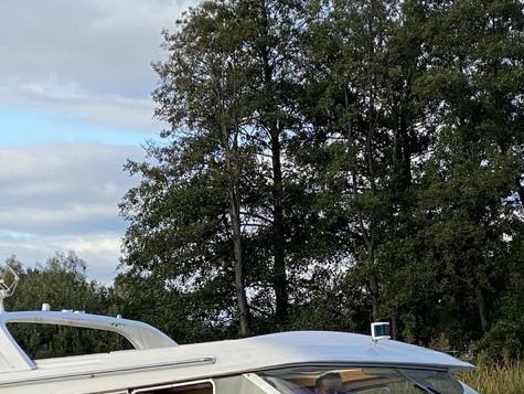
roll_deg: +1.7
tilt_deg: -1.2
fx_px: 2651
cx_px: 310
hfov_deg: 11.3
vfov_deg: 8.4
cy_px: 461
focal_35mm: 175
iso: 20
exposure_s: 1/749
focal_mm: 6
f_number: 2
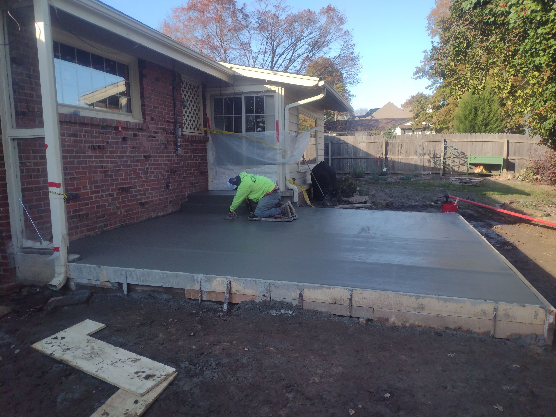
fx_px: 434
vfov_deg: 51.4
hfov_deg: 65.3
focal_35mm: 27
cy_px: 208
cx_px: 278
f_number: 1.7
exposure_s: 1/840
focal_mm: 4.71
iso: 100
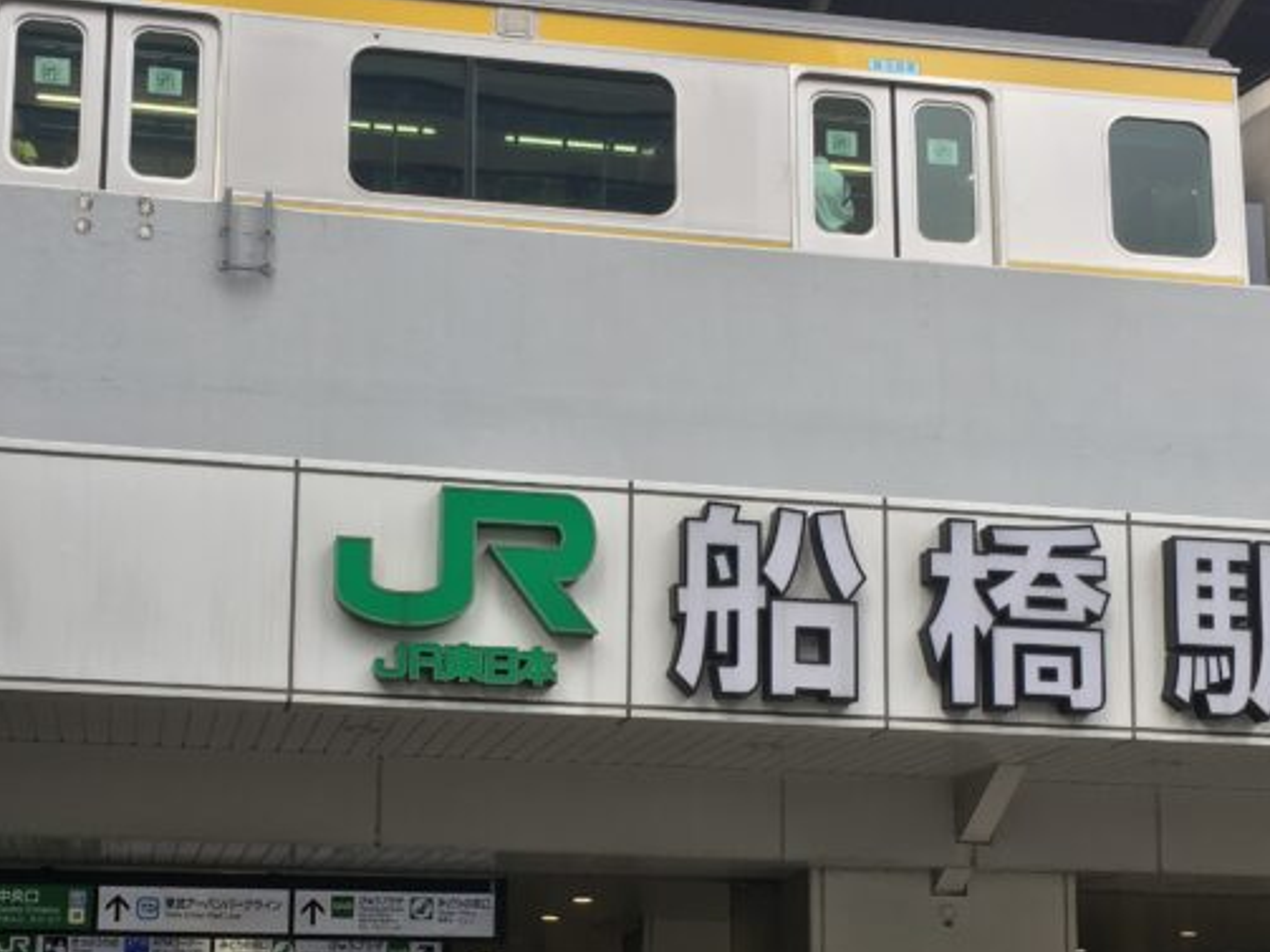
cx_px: 586
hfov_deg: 32.7
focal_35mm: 59
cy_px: 722
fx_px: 2164
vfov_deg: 24.5
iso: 25
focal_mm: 4.15
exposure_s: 1/379
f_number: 2.2
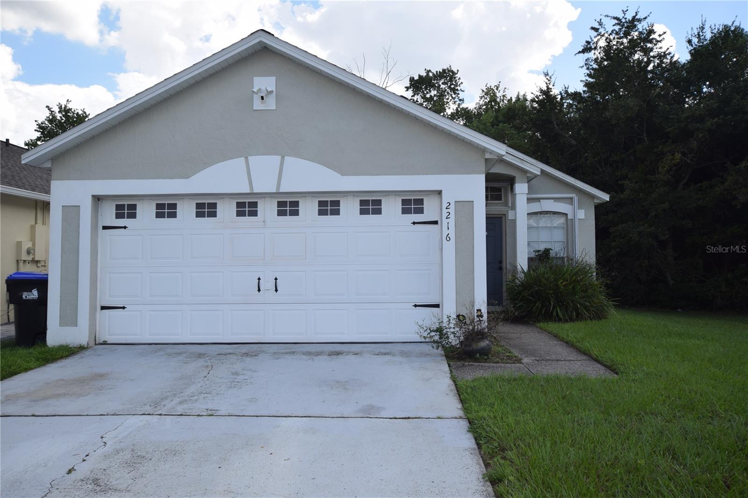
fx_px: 623
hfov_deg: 61.9
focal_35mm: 30
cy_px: 249
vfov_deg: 43.6
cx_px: 374
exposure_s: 1/200
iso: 100
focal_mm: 20
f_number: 7.1
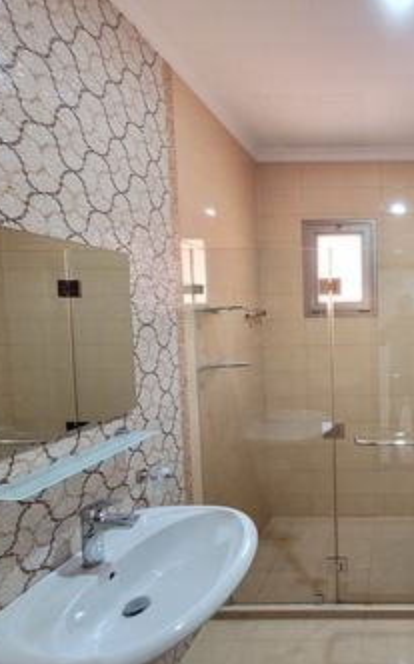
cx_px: 395
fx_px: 344
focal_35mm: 19
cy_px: 337
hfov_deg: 52.1
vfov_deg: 88.0
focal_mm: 1.74
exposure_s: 1/33
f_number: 2.2
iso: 320
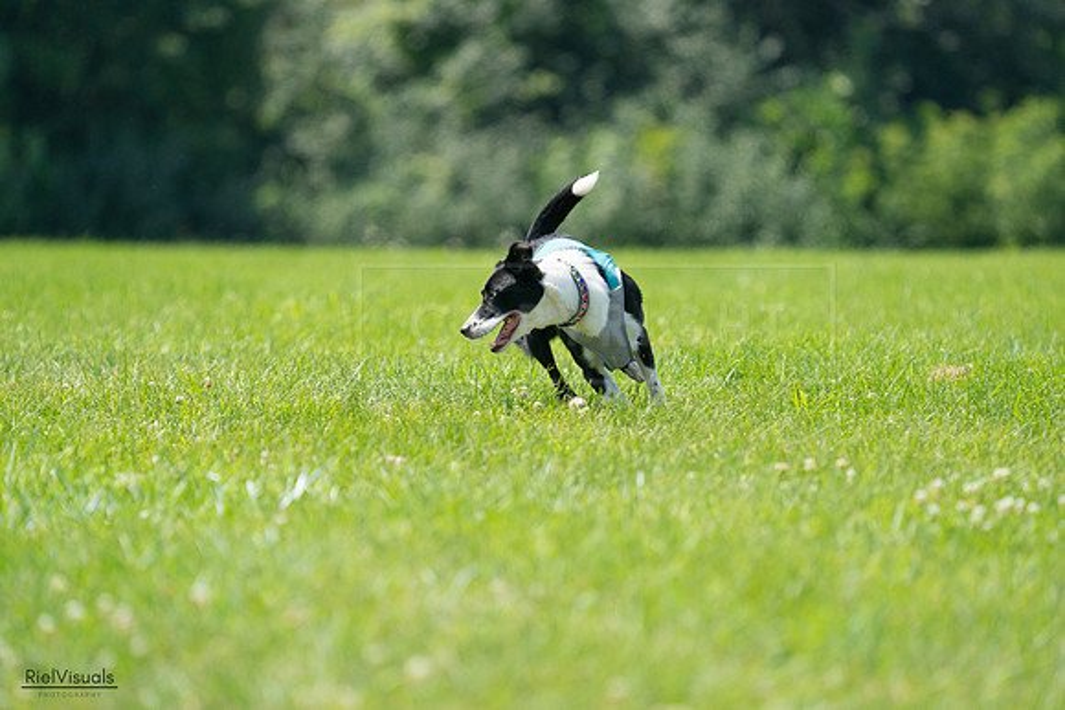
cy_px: 355
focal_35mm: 397
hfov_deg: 5.2
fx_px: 11747
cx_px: 532
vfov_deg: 3.5
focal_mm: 397
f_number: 6.3
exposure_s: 1/4000
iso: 1600
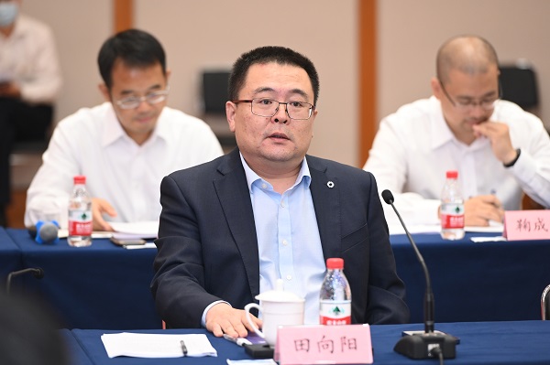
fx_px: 3053
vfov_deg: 6.9
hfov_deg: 10.3
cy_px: 182
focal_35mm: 200
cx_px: 275
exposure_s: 1/125
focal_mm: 200
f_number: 4
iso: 2500
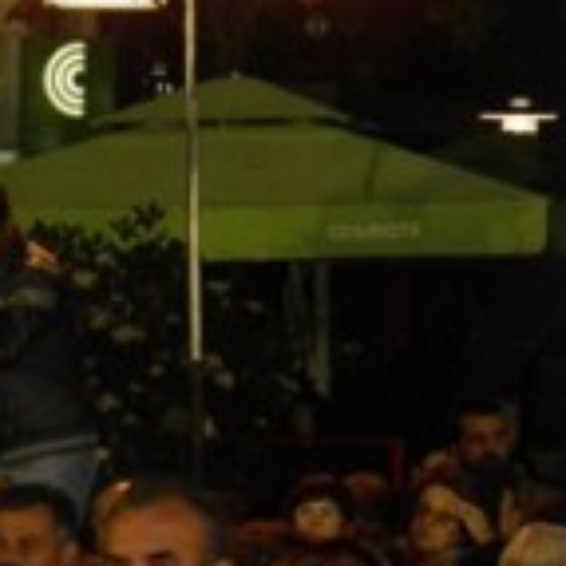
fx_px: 3700
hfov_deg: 8.6
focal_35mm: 200
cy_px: 552
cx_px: -206
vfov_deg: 8.7
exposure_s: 1/80
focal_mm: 8.9
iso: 125
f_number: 3.5
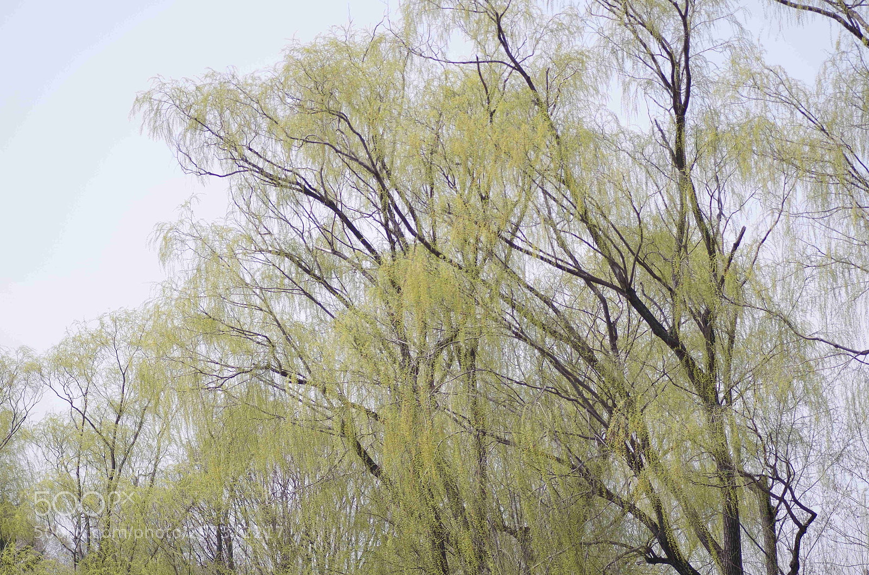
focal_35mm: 135
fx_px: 3251
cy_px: 288
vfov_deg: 10.1
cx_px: 434
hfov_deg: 15.2
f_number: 2.8
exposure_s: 1/1000
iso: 100
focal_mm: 90
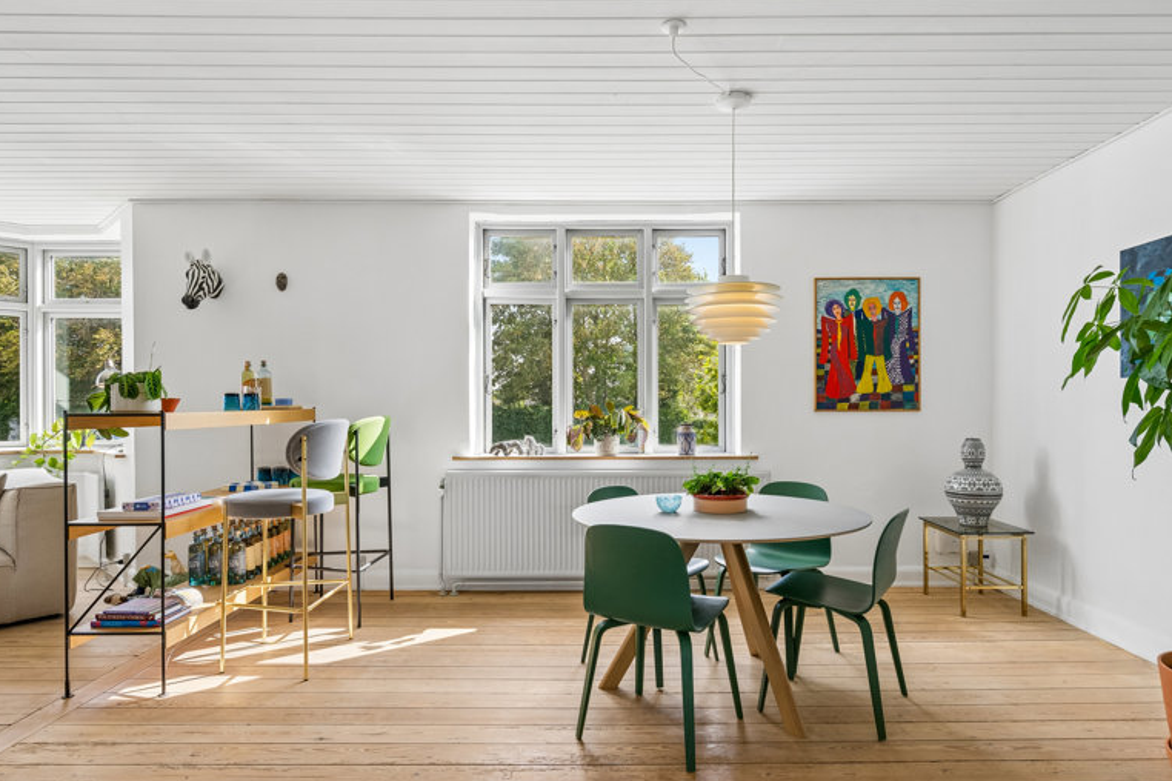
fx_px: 684
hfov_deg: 81.2
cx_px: 608
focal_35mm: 21
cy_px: 407
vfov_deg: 59.5
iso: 800
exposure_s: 1/400
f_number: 7.1
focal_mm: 20
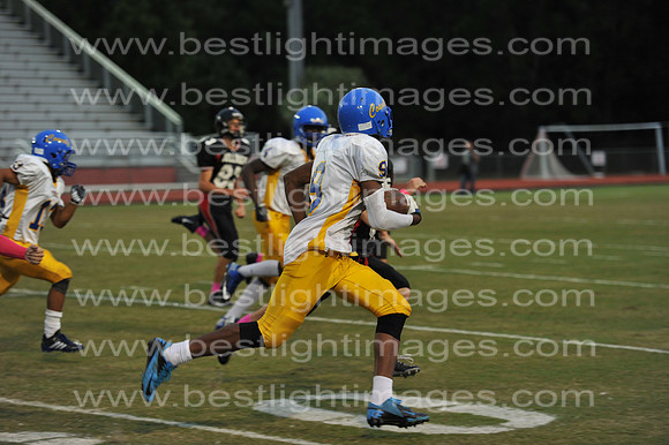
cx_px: 334
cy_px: 222
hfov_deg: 16.8
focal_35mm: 122
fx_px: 2266
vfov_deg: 11.2
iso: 1600
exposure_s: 1/400
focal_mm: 122
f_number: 3.2
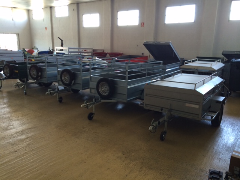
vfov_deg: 46.8
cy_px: 90
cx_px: 120
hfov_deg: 60.0
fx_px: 208
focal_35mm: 30
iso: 80
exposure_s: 1/30
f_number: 2.2
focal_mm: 4.12
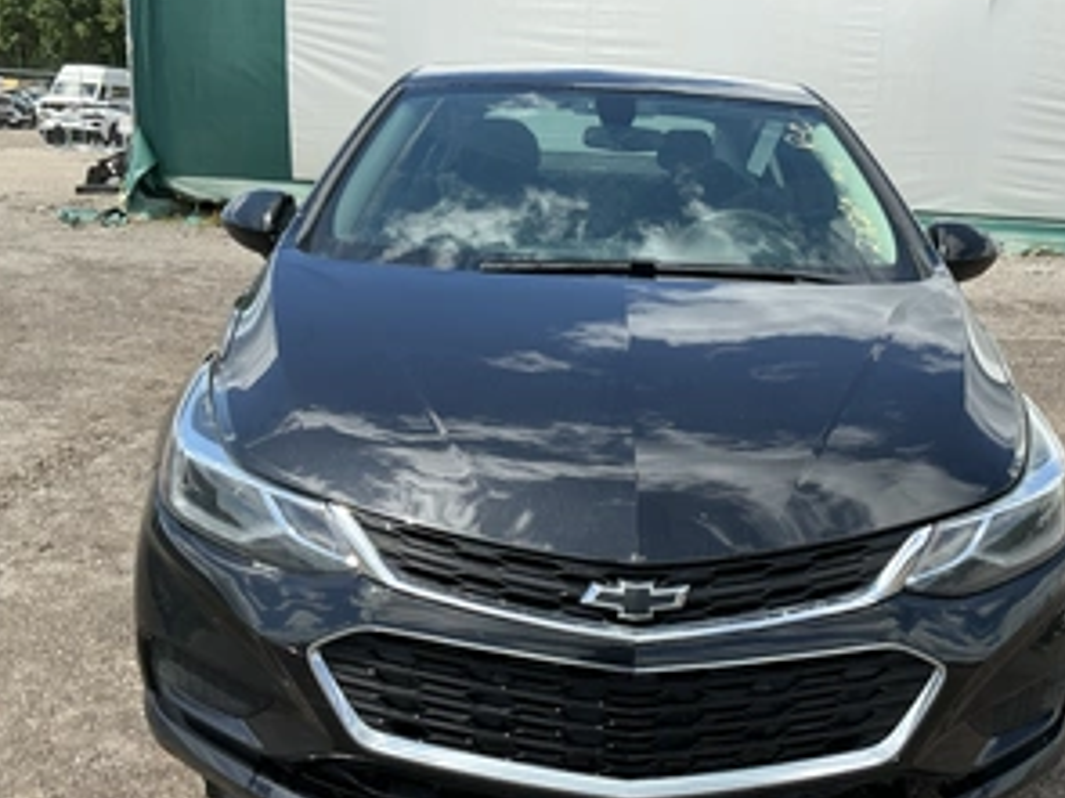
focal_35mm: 38
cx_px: 617
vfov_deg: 37.4
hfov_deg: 48.8
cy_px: 513
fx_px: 1169
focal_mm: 3
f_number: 1.8
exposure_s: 1/829
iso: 25
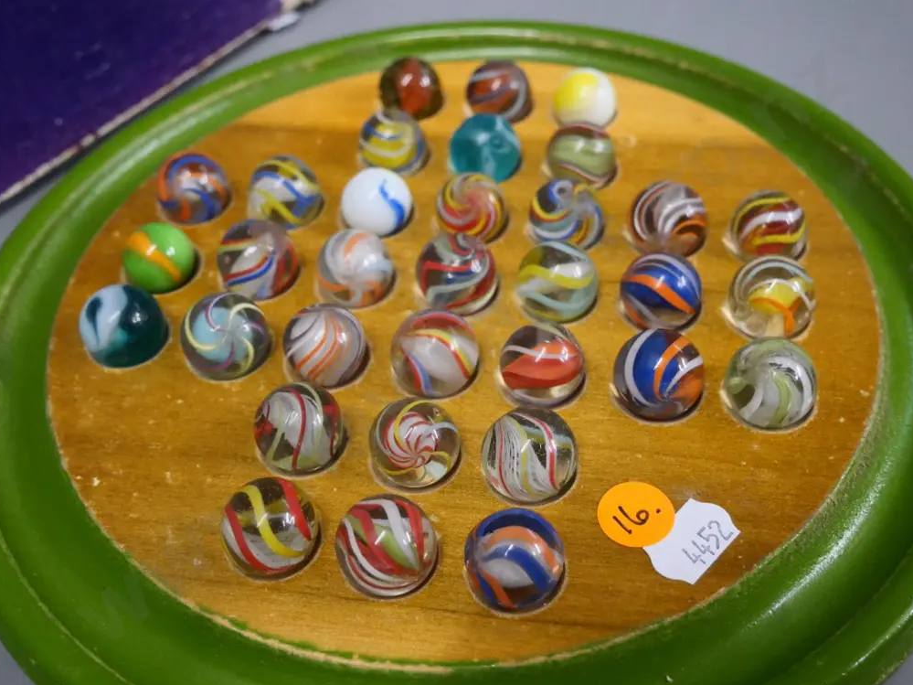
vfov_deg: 35.1
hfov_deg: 45.8
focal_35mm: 41
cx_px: 462
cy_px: 350
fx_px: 1081
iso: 3200
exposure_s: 1/125
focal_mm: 20
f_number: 4.6
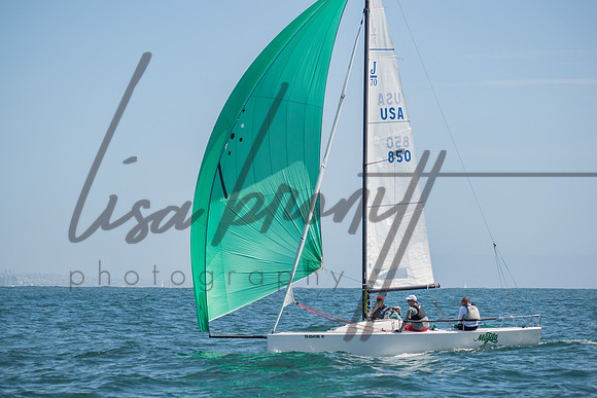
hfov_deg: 15.6
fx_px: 2181
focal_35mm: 131
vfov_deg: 10.4
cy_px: 199
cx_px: 298
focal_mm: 86
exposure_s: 1/1000
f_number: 6.3
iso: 200
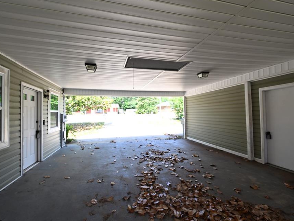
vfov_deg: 78.1
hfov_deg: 94.5
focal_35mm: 16
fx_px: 136
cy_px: 109
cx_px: 143
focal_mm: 14
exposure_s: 1/100
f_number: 7.1
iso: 400
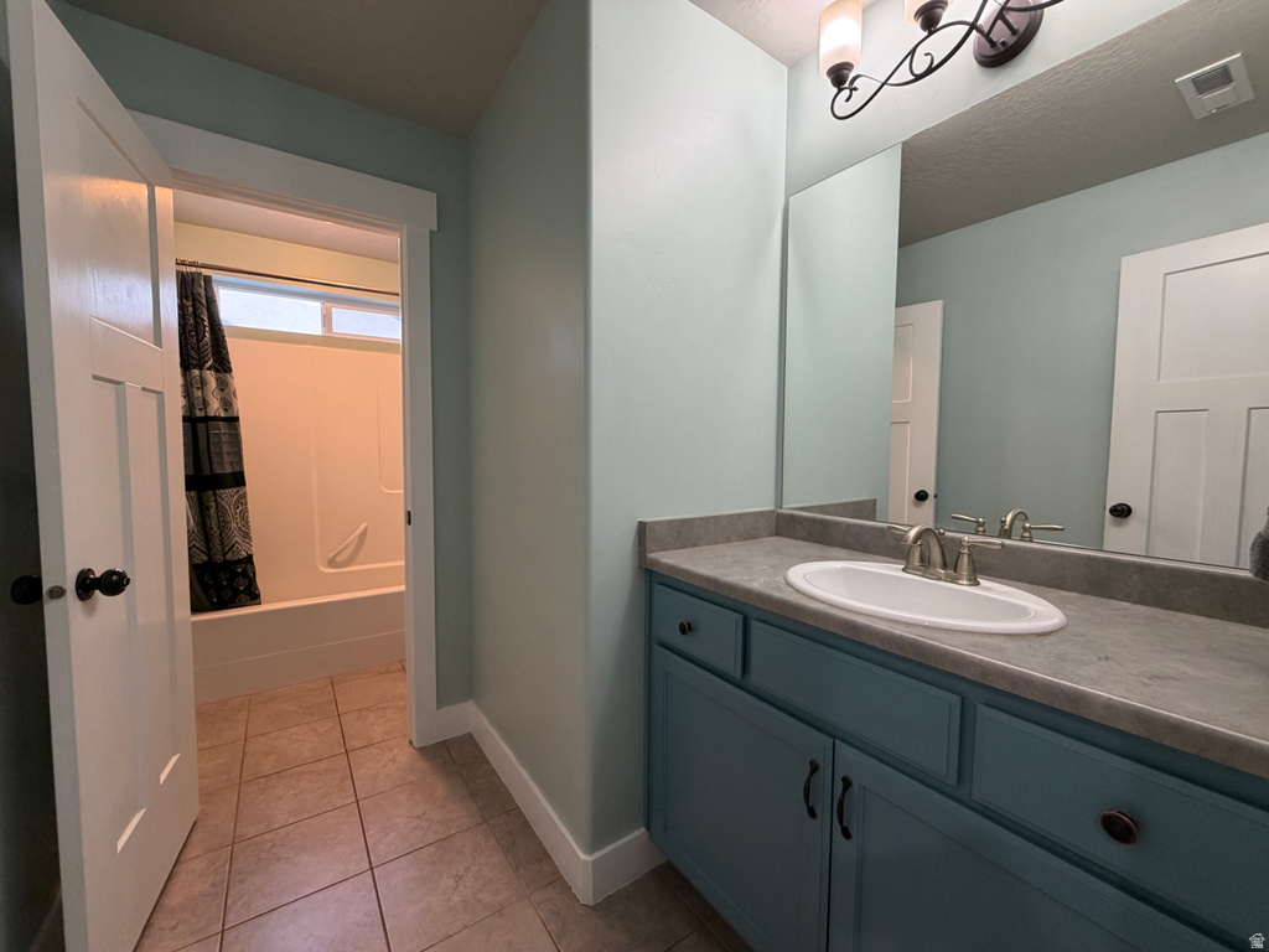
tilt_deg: -5.2
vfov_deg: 85.7
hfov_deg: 102.1
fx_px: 513
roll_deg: -0.4
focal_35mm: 14
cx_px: 634
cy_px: 476
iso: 200
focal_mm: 2.22
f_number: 2.2
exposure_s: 1/60
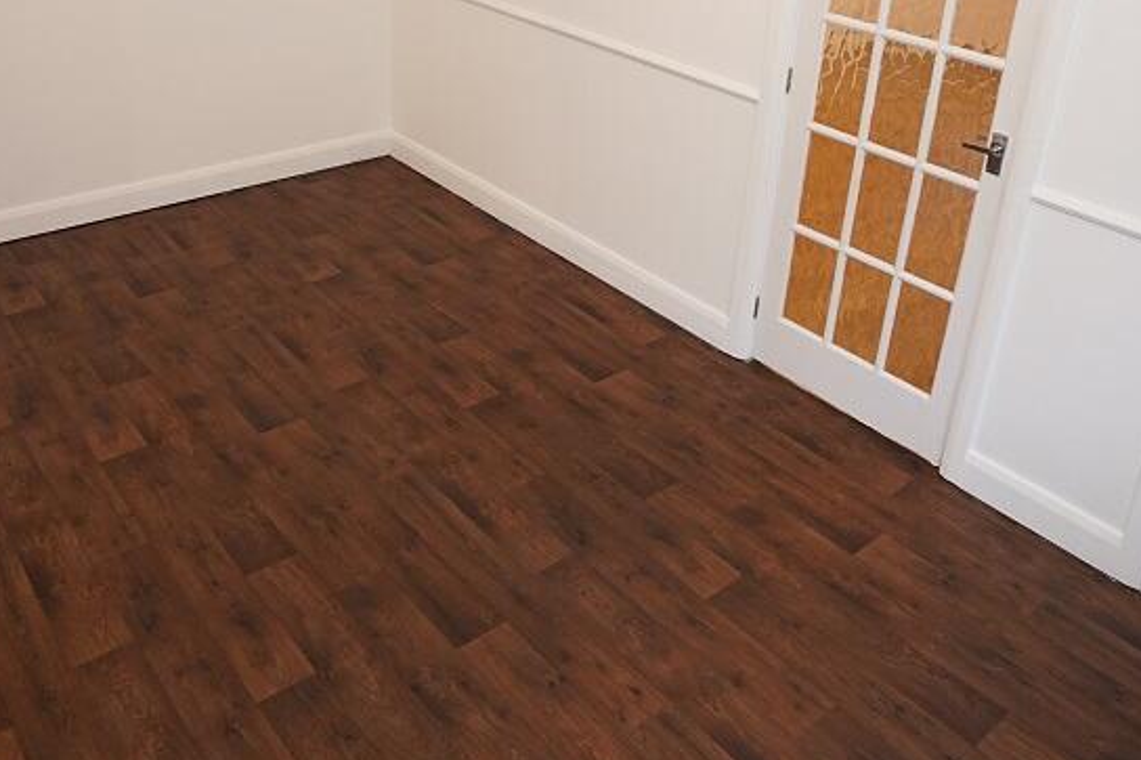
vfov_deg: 39.5
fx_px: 1014
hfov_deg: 58.7
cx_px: 545
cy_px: 157
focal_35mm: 32
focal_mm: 17
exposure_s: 1/60
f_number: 2.8
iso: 1000
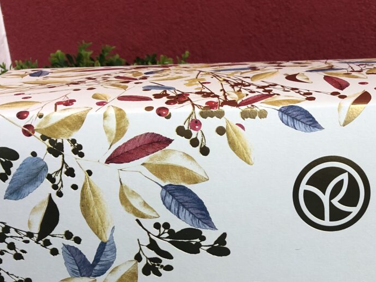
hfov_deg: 30.3
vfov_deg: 23.0
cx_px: 314
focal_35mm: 62
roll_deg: +1.6
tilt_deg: -24.3
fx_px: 673
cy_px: 257
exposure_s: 1/50
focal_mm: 3.99
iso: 32
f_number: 1.8
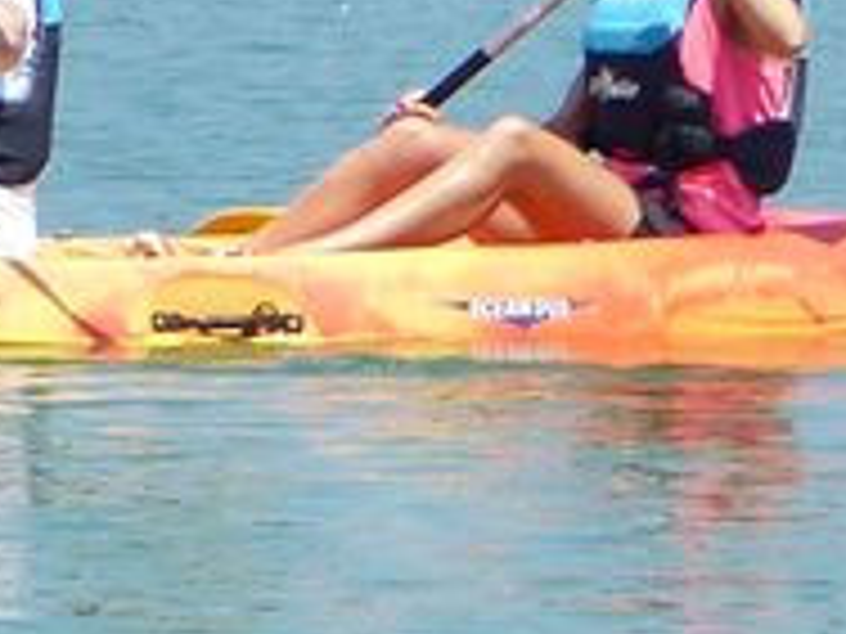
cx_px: -1980
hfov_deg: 2.5
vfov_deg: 1.9
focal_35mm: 783
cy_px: -841
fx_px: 19136
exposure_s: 1/800
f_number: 4
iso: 100
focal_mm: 18.3
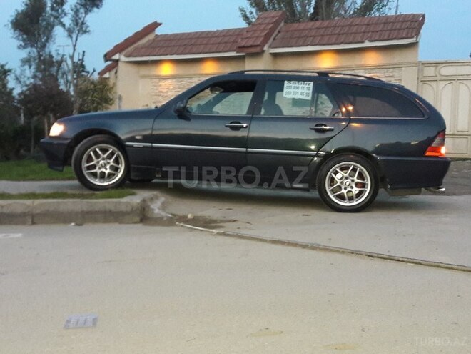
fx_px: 381
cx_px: 236
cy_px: 177
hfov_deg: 63.4
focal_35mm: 28
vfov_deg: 49.7
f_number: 1.9
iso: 320
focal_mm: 3.7
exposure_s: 1/17
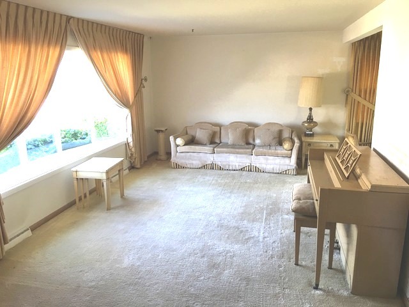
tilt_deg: -11.8
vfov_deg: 48.2
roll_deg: +1.1
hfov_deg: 61.7
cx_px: 204
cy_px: 154
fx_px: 343
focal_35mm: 29
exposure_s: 1/30
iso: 25
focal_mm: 4.15
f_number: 2.2
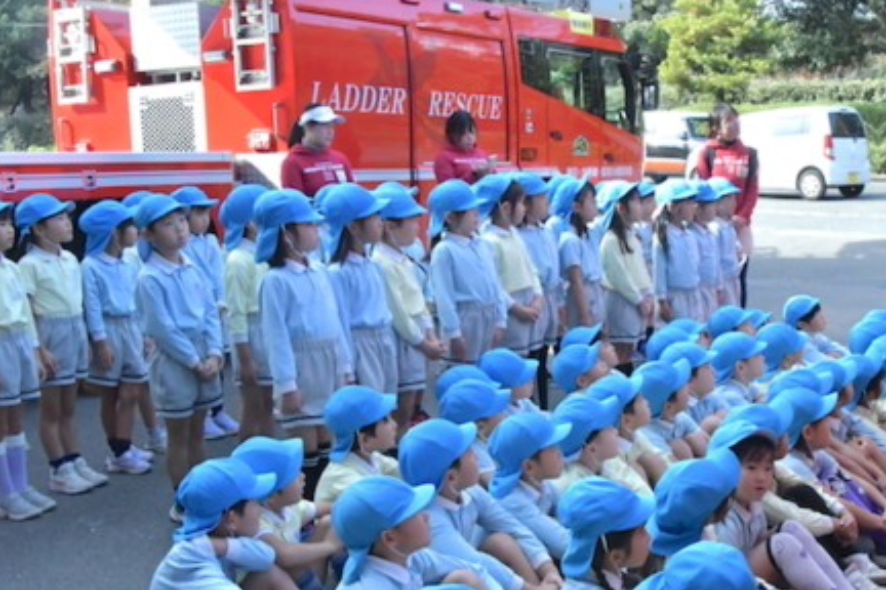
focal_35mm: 48
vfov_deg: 28.0
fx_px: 1181
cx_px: 613
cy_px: 375
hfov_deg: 40.4
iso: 3200
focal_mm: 18
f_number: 13
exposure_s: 1/640
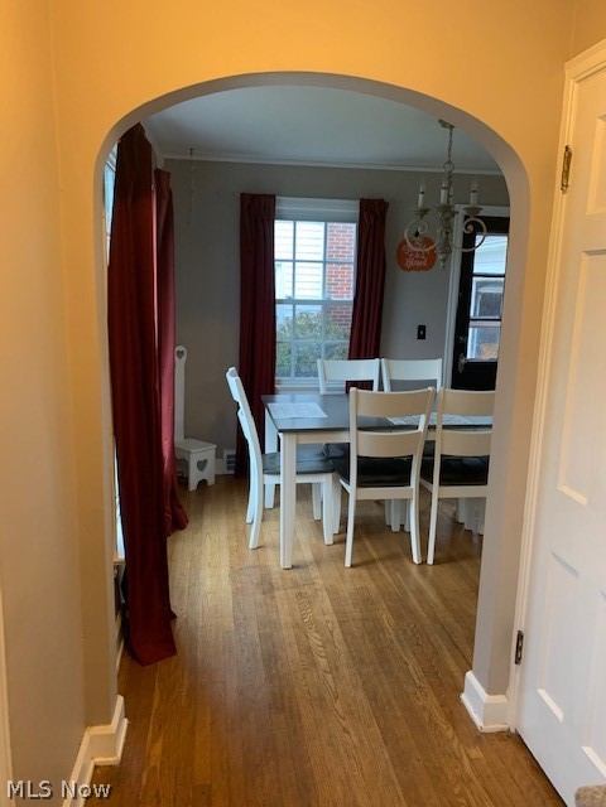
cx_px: 303
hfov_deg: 53.1
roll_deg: -2.1
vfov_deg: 67.3
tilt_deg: -12.3
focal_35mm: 26
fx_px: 607
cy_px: 404
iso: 200
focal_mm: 4.25
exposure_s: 1/60
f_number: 1.8
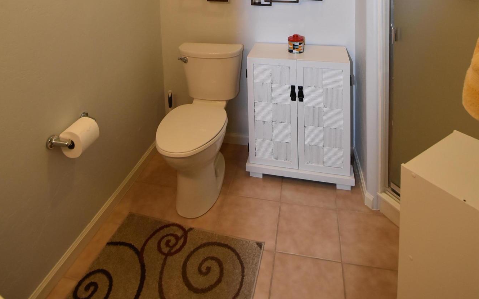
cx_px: 239
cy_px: -26
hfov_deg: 77.2
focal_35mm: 23
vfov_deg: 42.3
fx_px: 300
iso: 800
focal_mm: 10
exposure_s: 1/100
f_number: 4.5
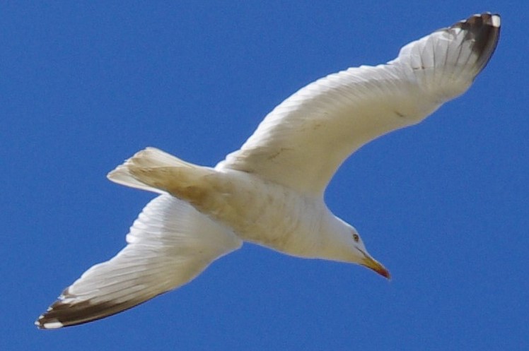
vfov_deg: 13.0
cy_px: 176
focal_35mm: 105
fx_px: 1541
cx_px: 264
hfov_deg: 19.5
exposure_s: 1/250
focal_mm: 70
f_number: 11
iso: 200
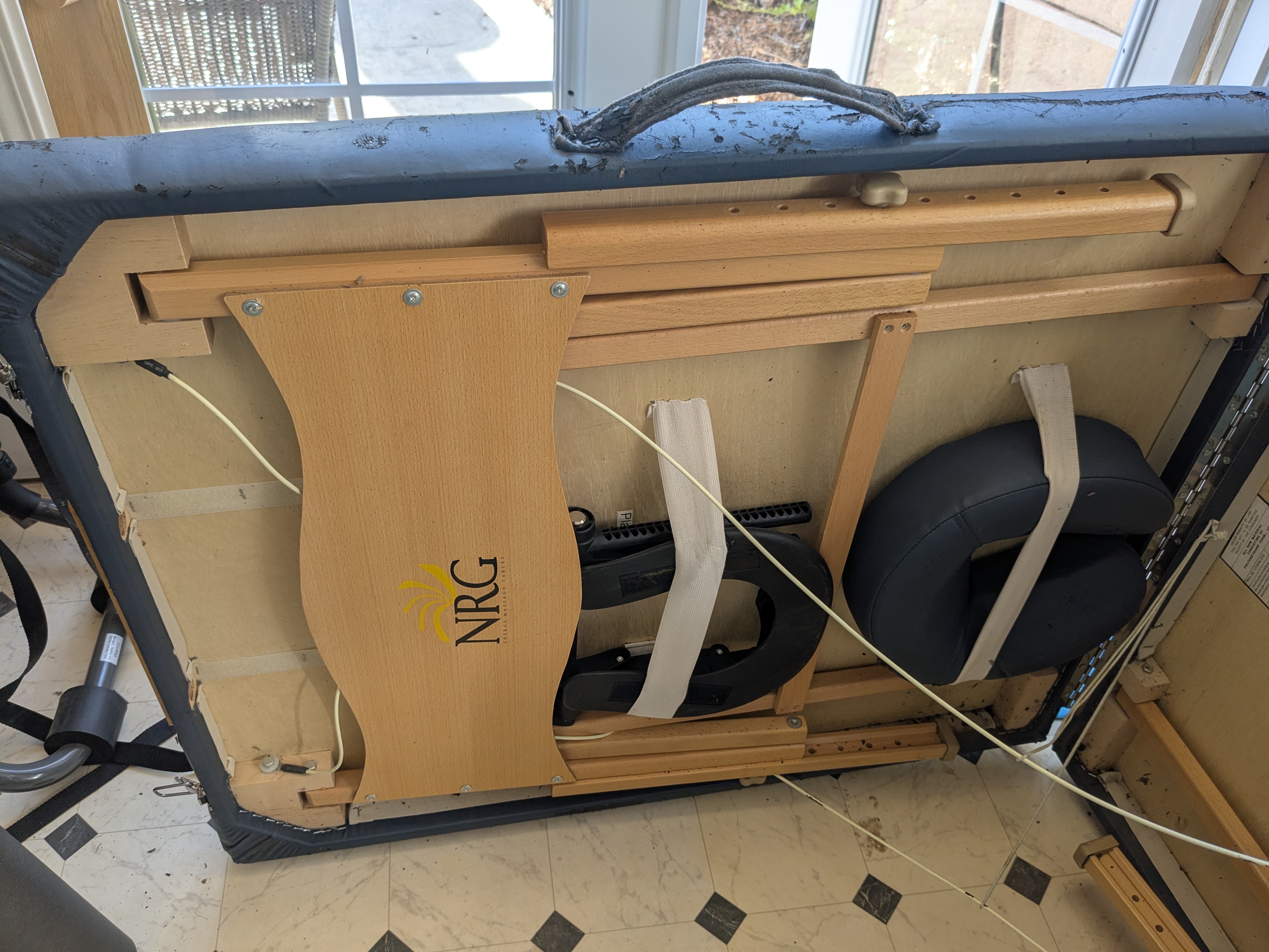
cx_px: 634
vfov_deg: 51.4
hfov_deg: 65.3
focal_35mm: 27
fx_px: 990
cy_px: 476
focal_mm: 4.38
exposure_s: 1/120
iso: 47
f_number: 1.73
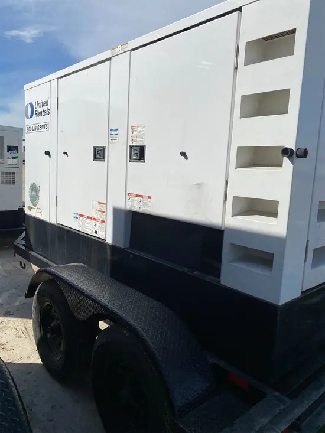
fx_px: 325
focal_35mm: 26
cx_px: 162
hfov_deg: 53.1
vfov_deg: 67.3
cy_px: 216
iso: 32
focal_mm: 4.25
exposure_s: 1/6757
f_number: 1.8
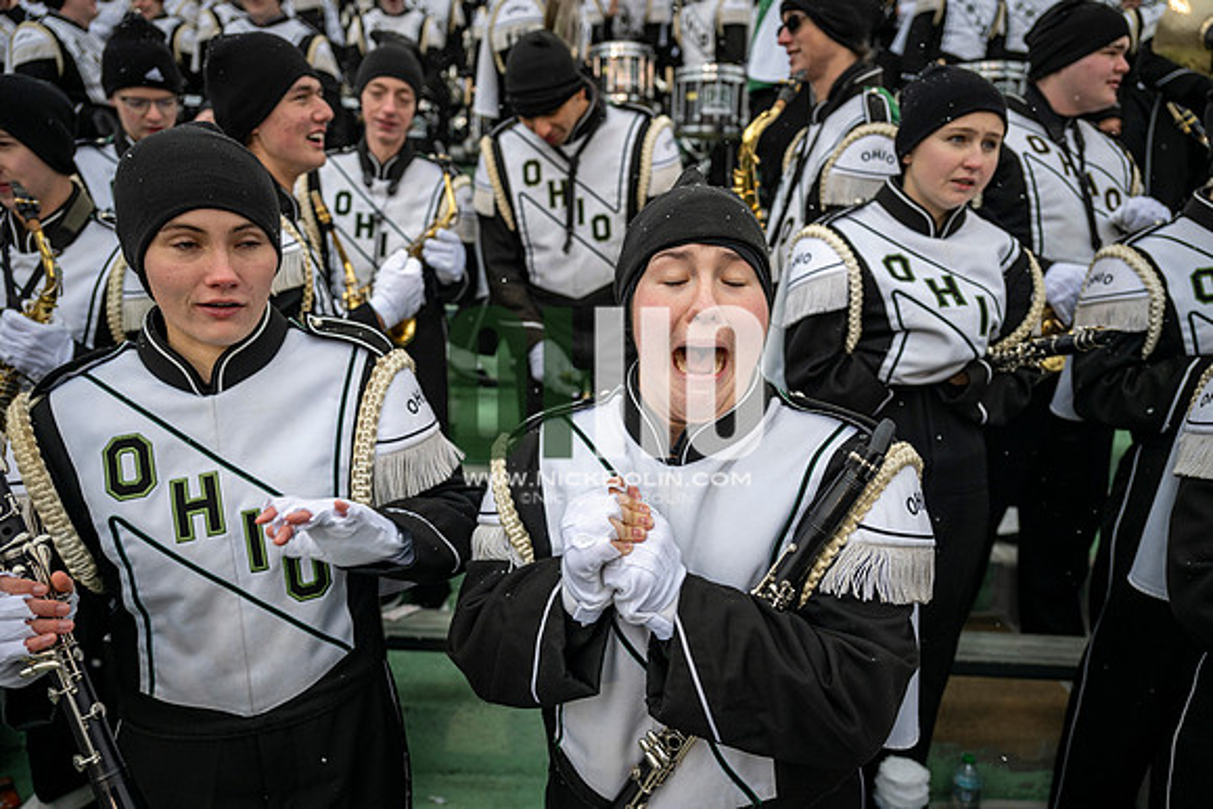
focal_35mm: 24
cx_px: 606
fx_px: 809
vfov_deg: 53.2
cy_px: 404
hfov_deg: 73.7
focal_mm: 24
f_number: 2.8
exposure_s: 1/500
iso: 160
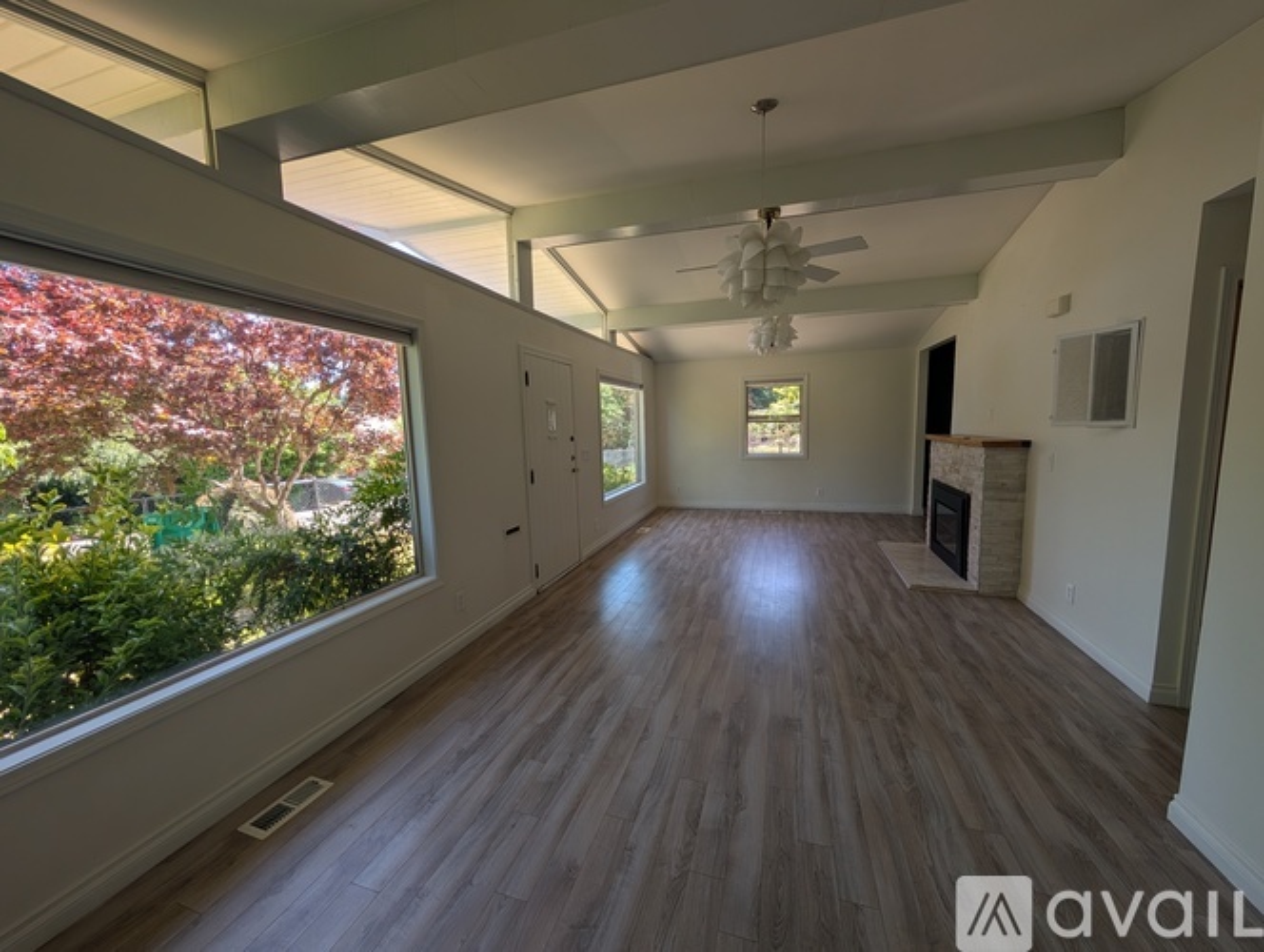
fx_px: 439
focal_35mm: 12
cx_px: 632
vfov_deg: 94.6
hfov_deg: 110.5
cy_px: 476
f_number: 1.7
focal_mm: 2.02
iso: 48
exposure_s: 1/160
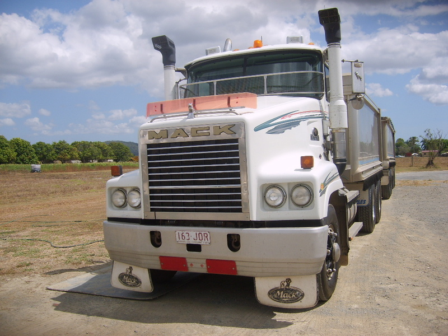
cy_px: 168
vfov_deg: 40.7
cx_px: 224
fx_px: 453
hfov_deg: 52.6
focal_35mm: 35
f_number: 7.1
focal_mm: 5.8
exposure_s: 1/350
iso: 50
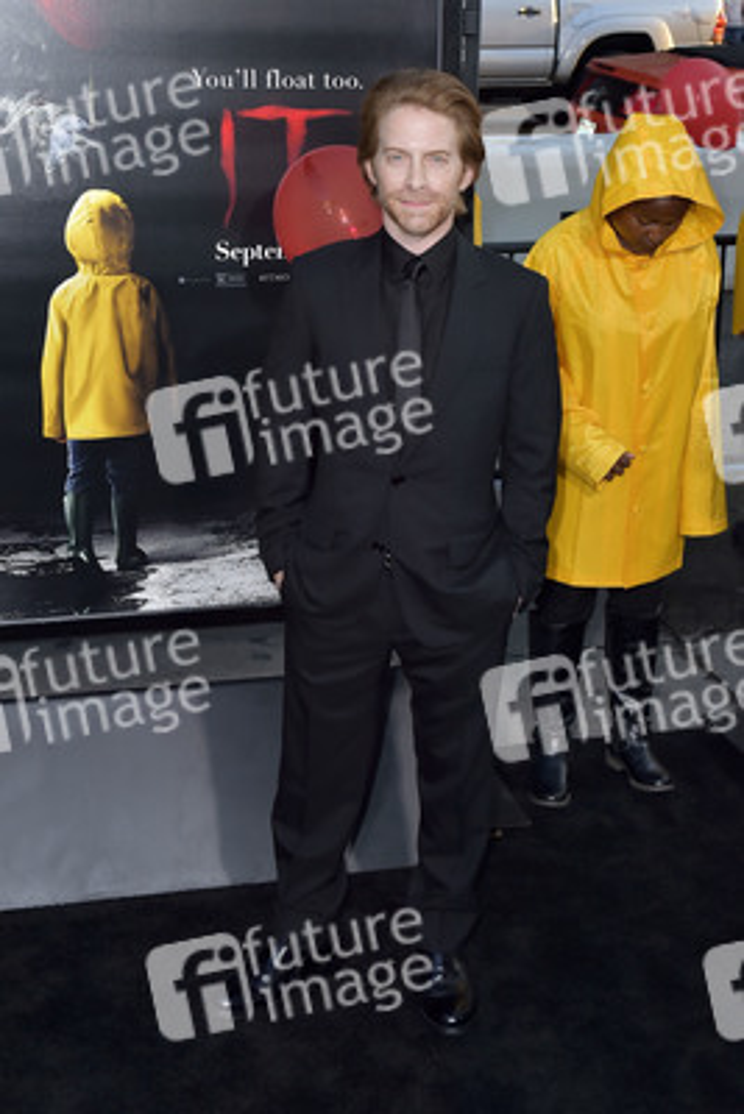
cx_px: 372
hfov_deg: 31.9
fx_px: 1301
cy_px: 557
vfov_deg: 46.4
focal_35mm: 42
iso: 640
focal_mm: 42
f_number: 6.3
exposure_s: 1/250
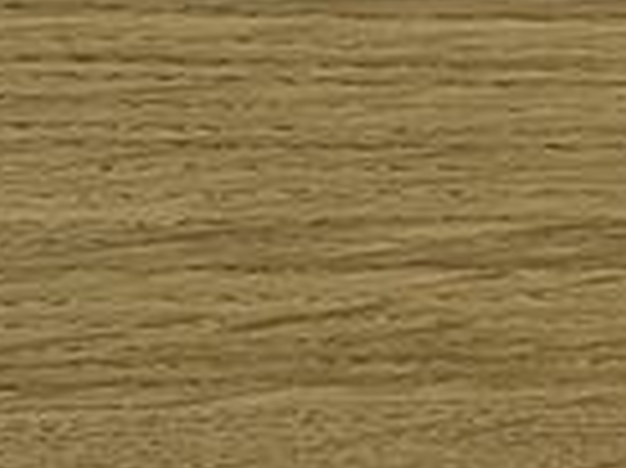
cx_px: 257
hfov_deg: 10.3
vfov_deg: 7.7
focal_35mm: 192
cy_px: 14
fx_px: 3469
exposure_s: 1/50
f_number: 1.8
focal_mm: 4.25
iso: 100
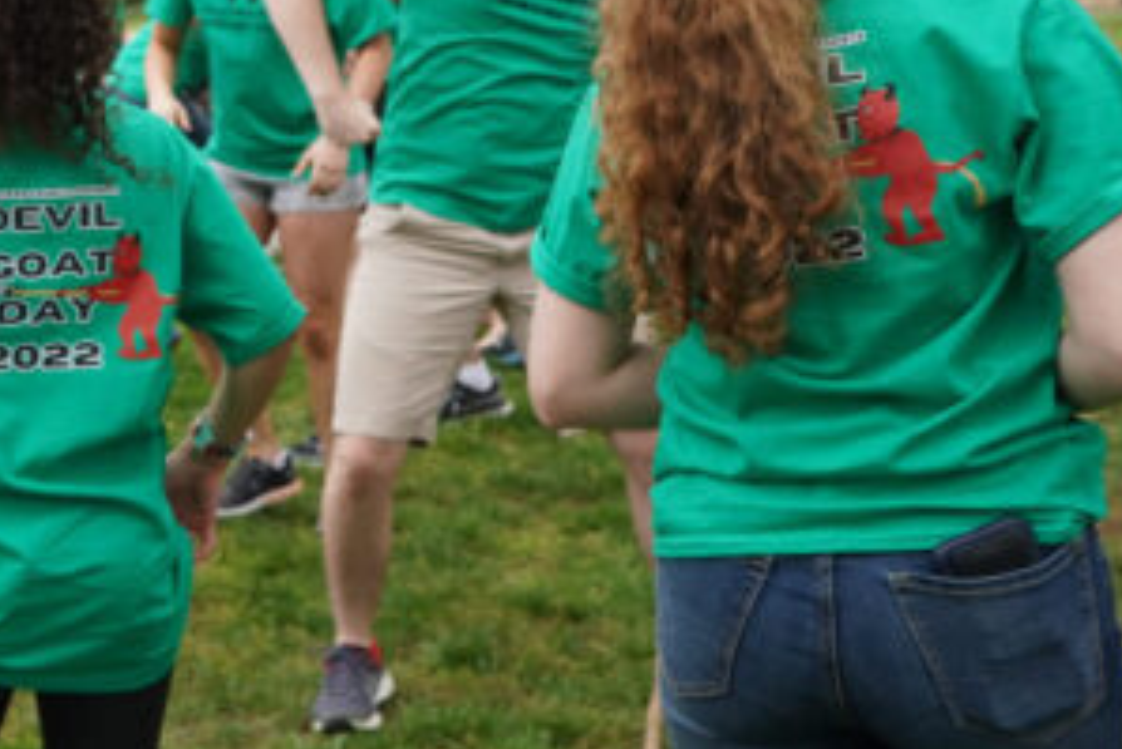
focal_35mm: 86
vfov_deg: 15.8
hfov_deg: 21.3
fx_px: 2682
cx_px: -346
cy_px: 156
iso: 1000
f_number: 5
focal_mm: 25
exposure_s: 1/320
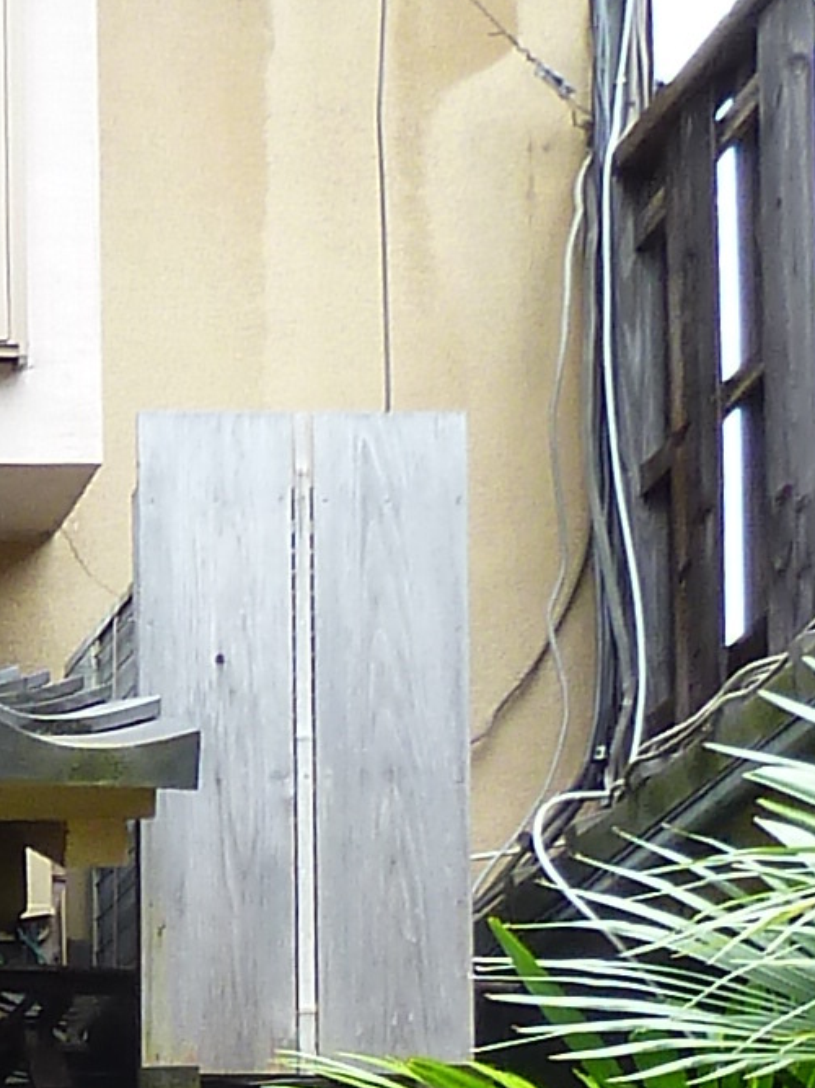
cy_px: 1755
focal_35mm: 150
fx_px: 4710
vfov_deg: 12.4
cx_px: -753
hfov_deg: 9.3
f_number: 3.3
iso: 80
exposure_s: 1/100
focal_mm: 4.1
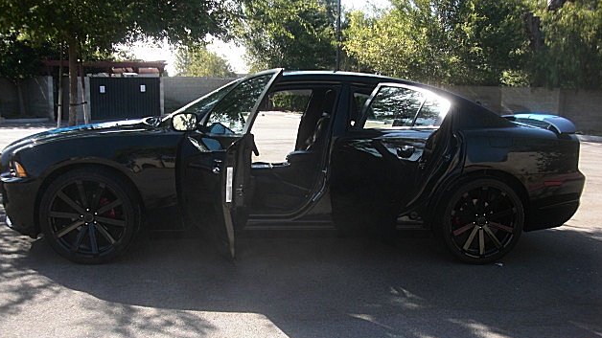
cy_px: 222
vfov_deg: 29.5
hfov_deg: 50.5
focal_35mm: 40
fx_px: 638
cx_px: 299
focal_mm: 6.3
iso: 50
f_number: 2.8
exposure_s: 1/320
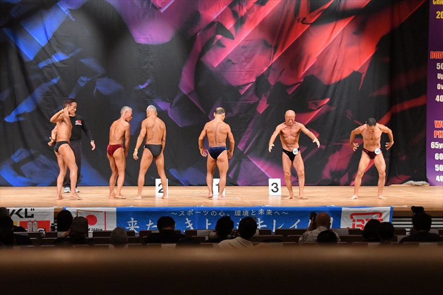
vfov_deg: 13.4
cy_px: 148
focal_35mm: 102
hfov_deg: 20.0
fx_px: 1255
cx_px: 222
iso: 7200
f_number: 5.6
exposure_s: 1/400
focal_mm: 68
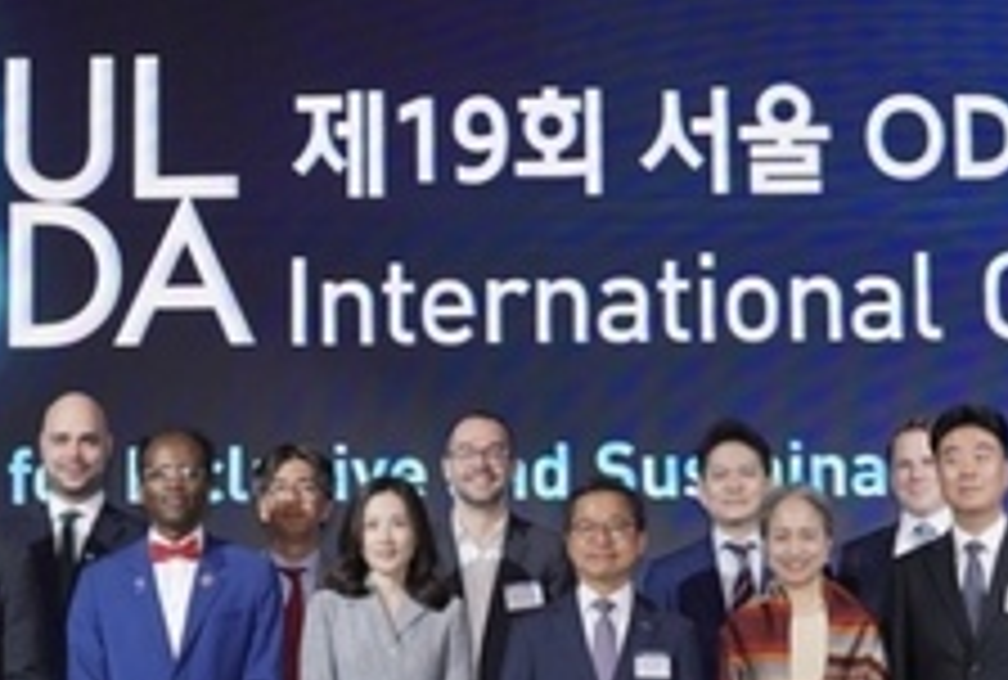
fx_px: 2384
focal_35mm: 85
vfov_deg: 15.9
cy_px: 694
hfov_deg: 23.9
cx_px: 554
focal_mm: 30.3
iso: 500
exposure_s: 1/250
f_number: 2.8
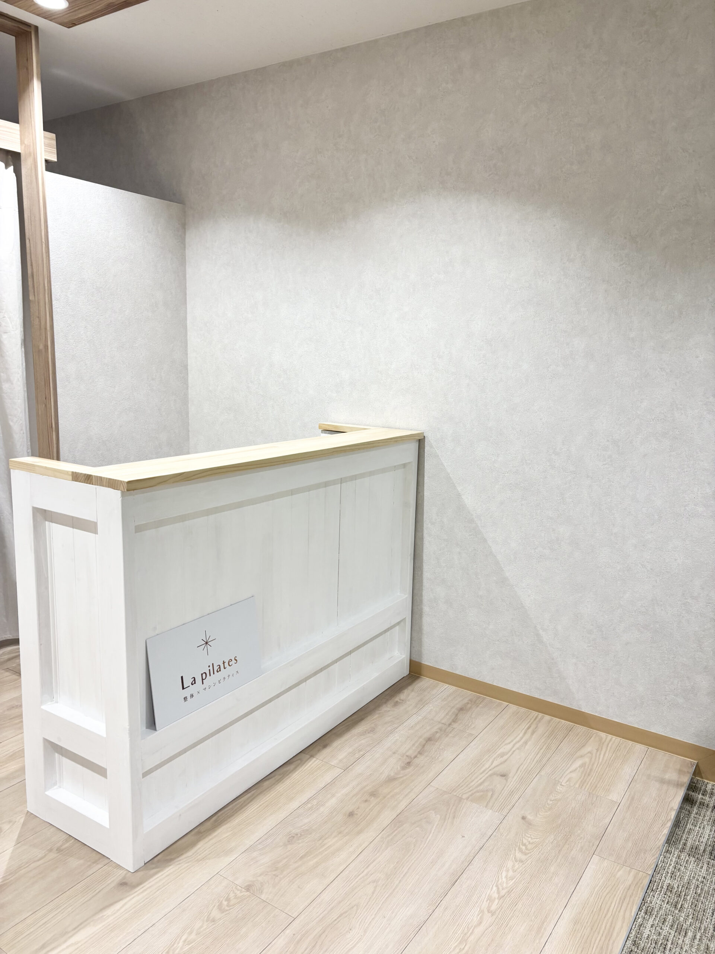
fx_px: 716
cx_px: 358
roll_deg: -2.5
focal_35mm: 26
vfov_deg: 67.3
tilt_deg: -10.8
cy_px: 477
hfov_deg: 53.1
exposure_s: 1/60
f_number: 1.6
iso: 64
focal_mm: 5.96
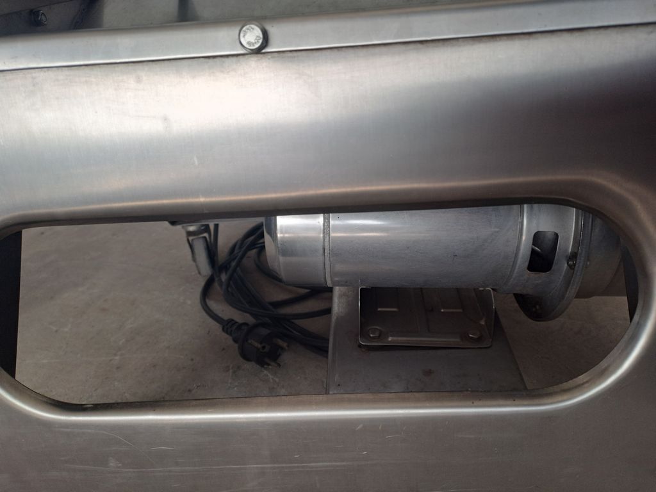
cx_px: 328
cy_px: 246
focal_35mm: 25
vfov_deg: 54.9
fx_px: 474
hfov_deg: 69.4
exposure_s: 1/50
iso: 32
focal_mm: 4.65
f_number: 1.8
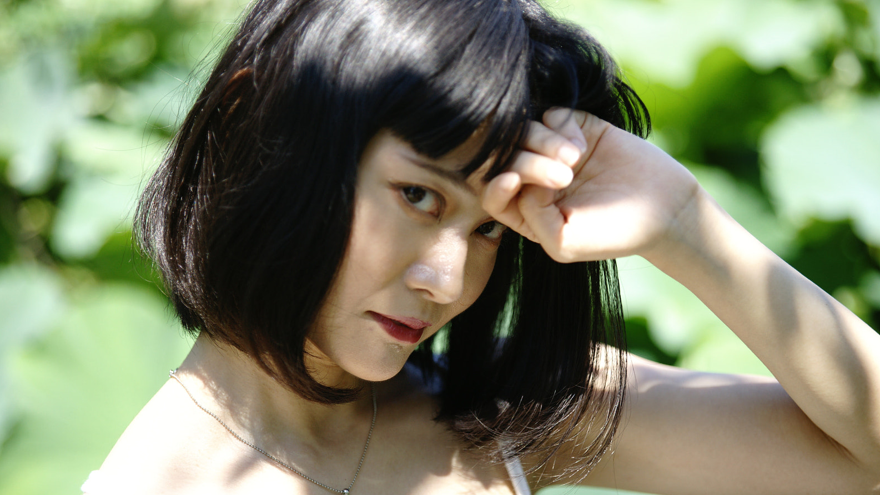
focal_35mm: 74
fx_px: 1727
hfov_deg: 28.6
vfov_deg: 16.3
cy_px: 294
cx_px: 438
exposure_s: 1/1000
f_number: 2.8
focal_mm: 70
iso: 200
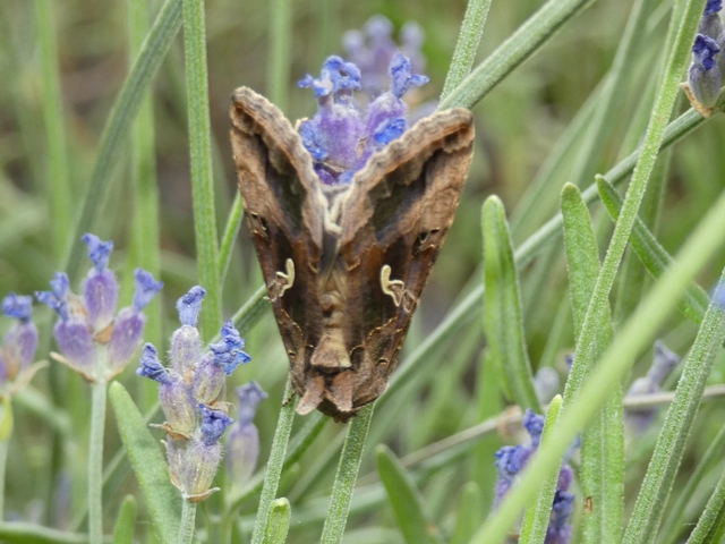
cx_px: 362
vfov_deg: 13.2
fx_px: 2346
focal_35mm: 112
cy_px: 272
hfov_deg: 17.6
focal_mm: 20.1
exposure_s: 1/60
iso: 125
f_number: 5
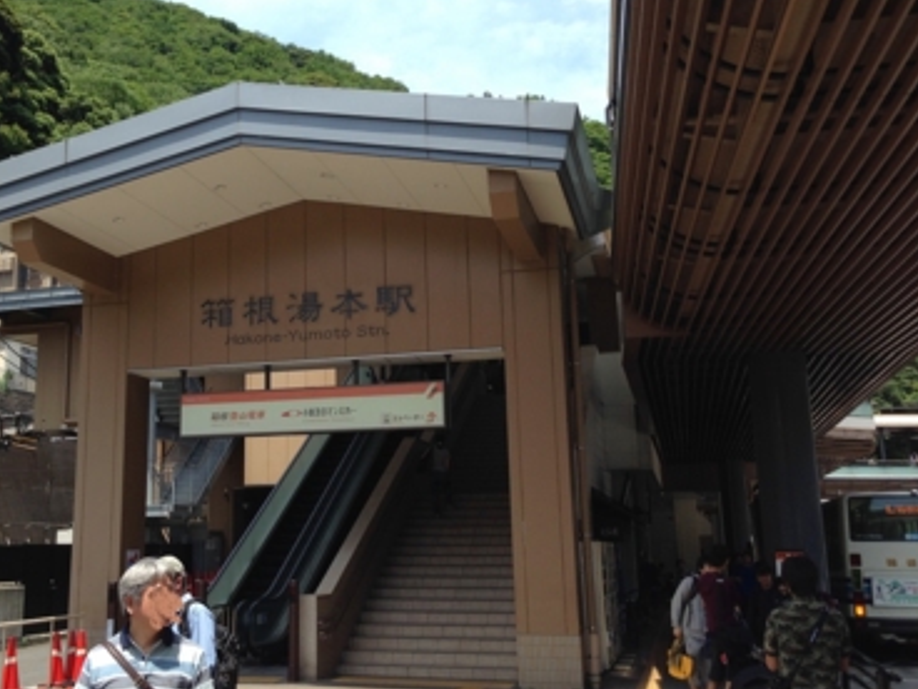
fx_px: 1140
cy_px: 307
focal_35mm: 43
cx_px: 337
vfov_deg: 33.6
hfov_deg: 43.5
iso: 50
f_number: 2.4
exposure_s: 1/733
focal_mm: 4.12
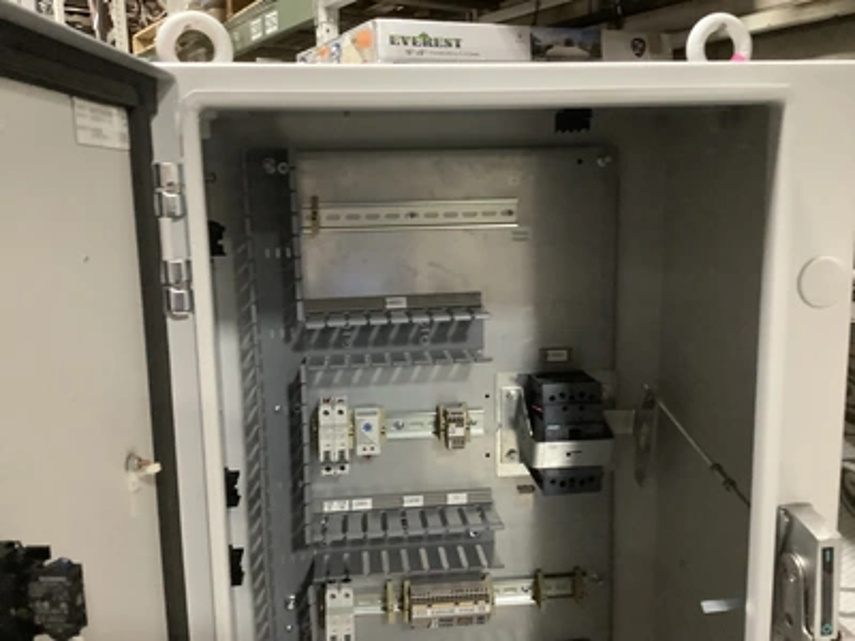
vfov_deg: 45.4
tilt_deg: -9.9
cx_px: 428
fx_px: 766
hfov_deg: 58.4
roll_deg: +1.5
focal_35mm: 31
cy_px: 320
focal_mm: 3.3
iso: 640
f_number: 2.4
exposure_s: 1/24
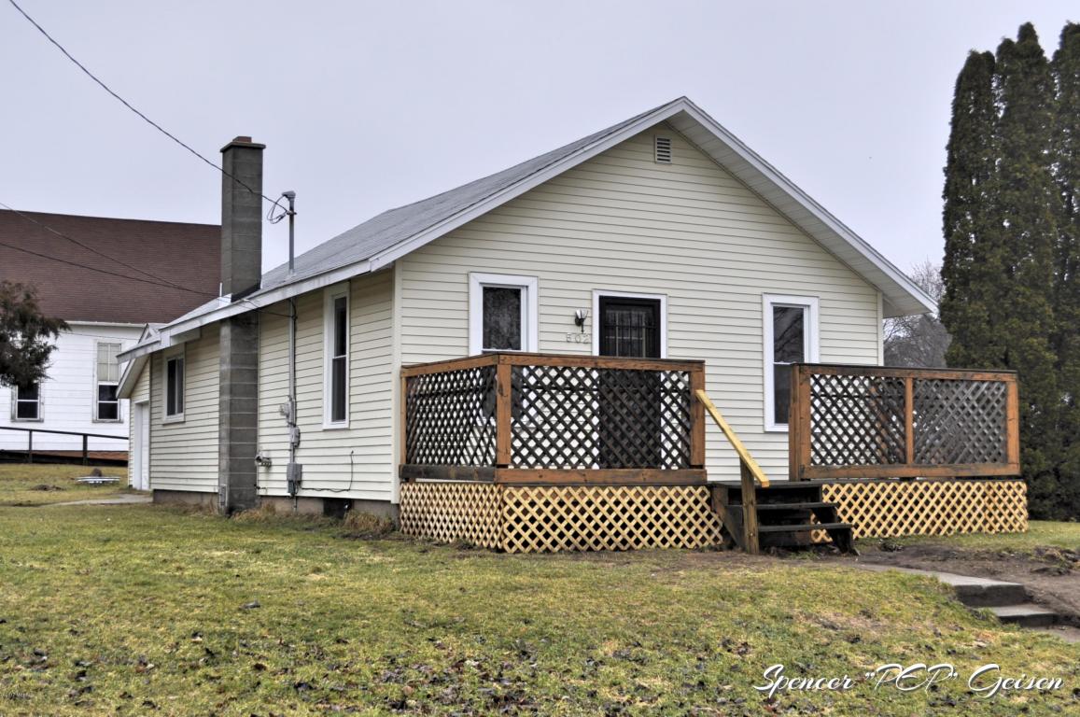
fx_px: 1438
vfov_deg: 28.0
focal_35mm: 48
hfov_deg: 41.2
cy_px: 358
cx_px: 540
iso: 200
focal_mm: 32
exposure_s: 1/200
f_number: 6.3
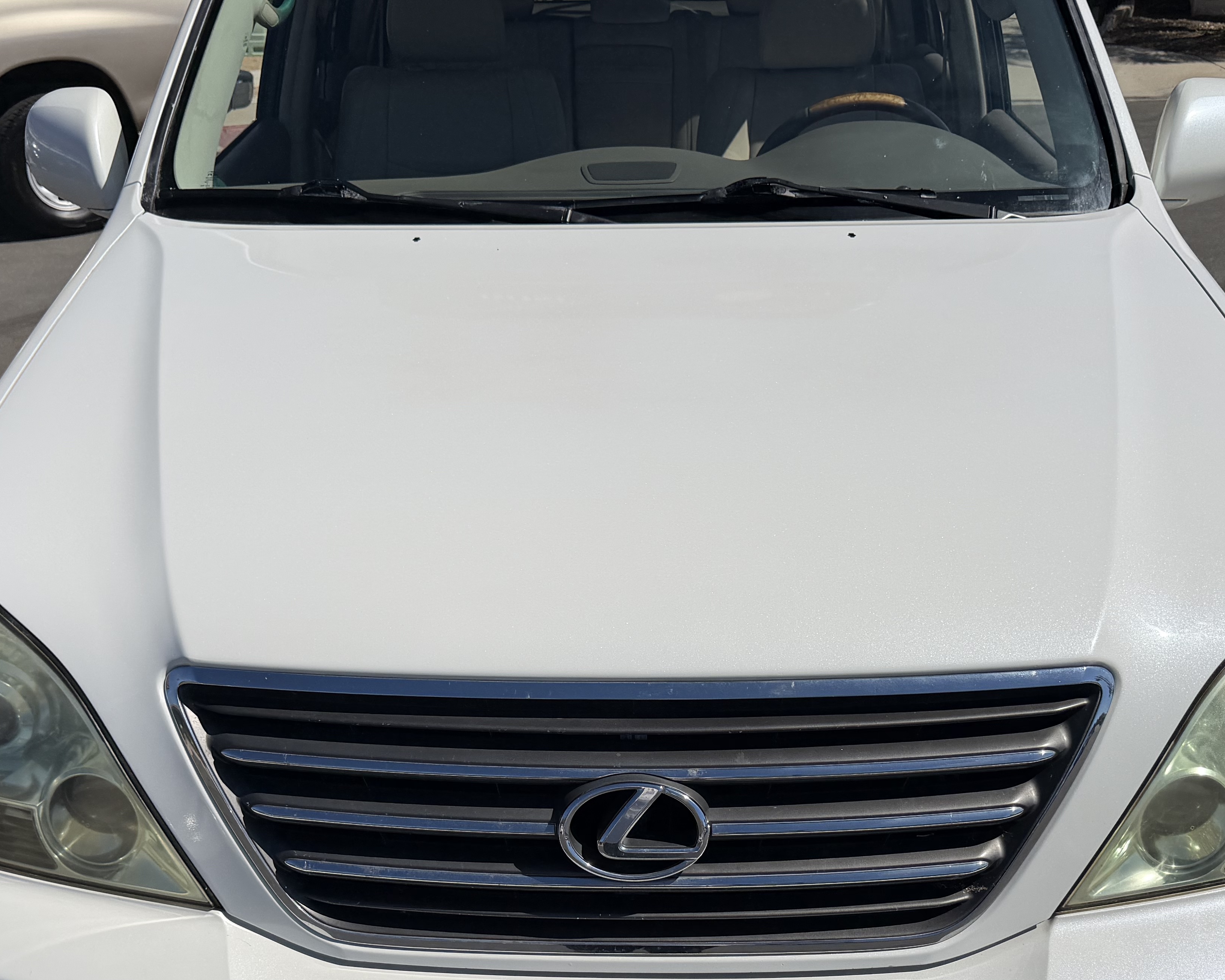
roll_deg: -0.3
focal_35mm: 41
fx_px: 1486
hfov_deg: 44.8
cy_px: 774
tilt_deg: -30.8
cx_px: 582
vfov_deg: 35.4
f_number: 1.78
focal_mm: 6.76
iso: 100
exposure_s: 1/17544
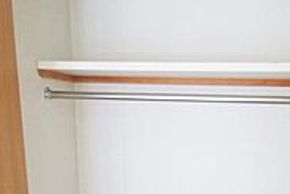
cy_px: 189
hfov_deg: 49.1
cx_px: 177
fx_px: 314
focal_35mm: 39
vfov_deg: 31.9
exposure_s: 1/30
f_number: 3.5
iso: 400
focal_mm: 10
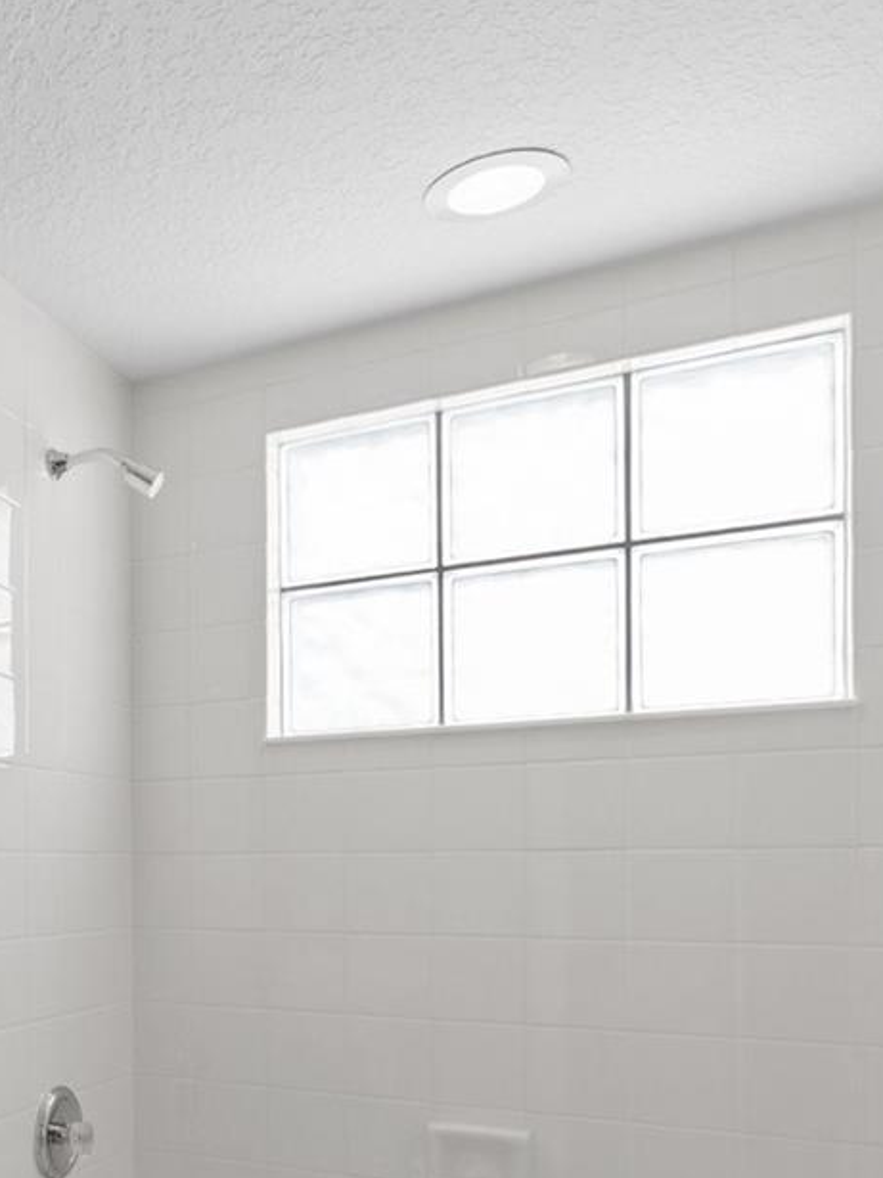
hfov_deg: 34.7
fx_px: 1191
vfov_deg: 50.4
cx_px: -102
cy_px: 889
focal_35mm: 35
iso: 800
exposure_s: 1/6
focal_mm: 14
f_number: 8
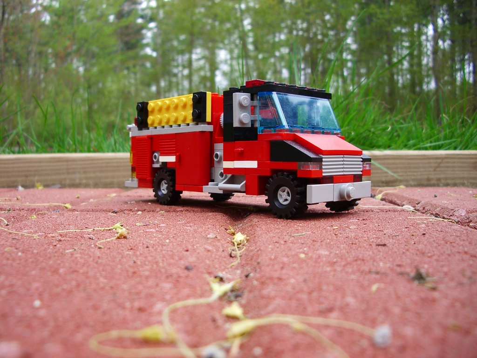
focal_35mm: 35
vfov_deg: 40.7
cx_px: 238
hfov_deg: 52.6
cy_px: 179
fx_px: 482
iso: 100
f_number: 2.6
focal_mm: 5.8
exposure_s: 1/100
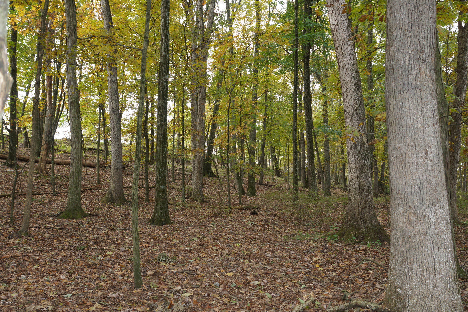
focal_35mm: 33
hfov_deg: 57.2
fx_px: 429
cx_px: 234
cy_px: 156
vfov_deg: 40.0
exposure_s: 1/60
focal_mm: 22
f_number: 4
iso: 125
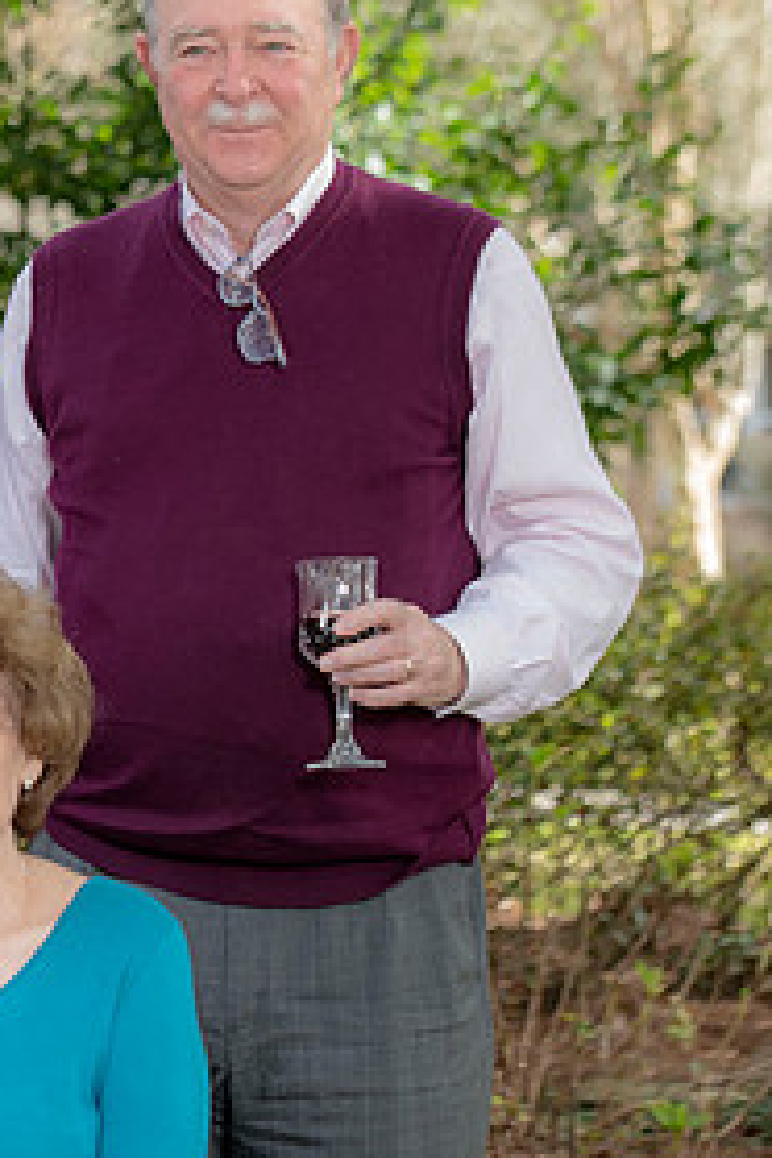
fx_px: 6561
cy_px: 596
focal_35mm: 204
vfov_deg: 10.1
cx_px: -170
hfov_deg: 6.7
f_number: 5
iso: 320
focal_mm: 98
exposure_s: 1/200
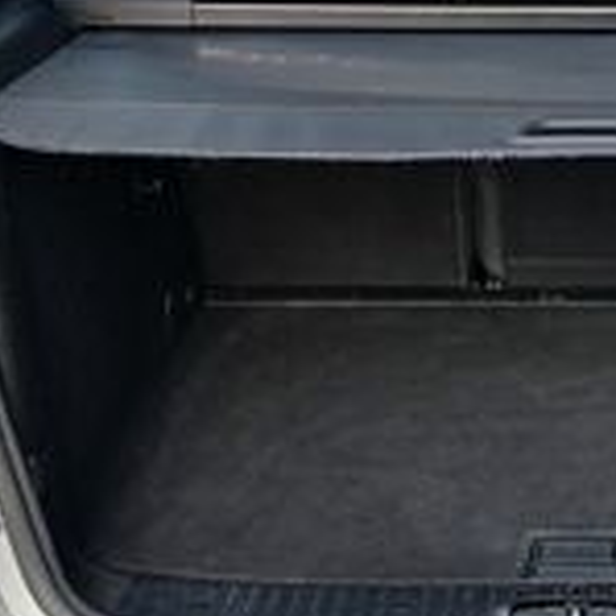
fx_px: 1490
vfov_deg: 23.3
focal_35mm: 74
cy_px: 265
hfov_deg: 22.6
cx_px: 583
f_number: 1.8
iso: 40
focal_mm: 3.98
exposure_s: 1/50
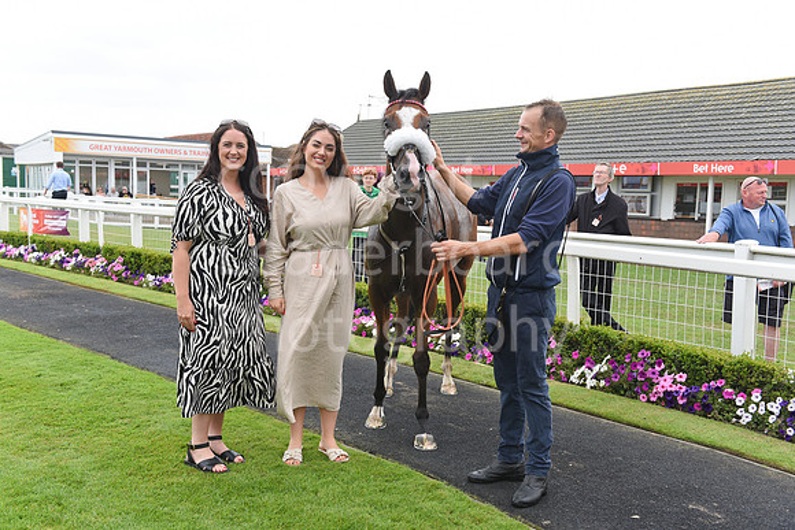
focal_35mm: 36
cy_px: 265
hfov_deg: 53.1
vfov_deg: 36.9
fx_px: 795
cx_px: 398
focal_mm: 36
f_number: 5.6
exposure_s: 1/400
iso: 800
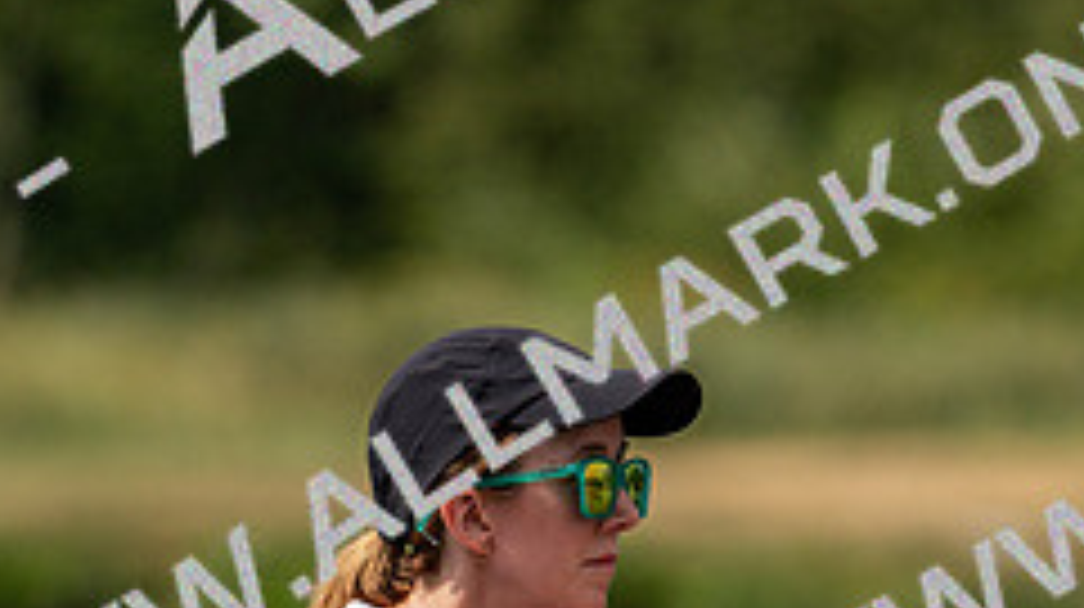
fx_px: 28140
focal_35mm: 980
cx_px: 423
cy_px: 813
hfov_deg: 2.2
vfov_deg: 1.2
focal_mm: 388
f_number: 6.3
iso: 160
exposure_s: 1/1600
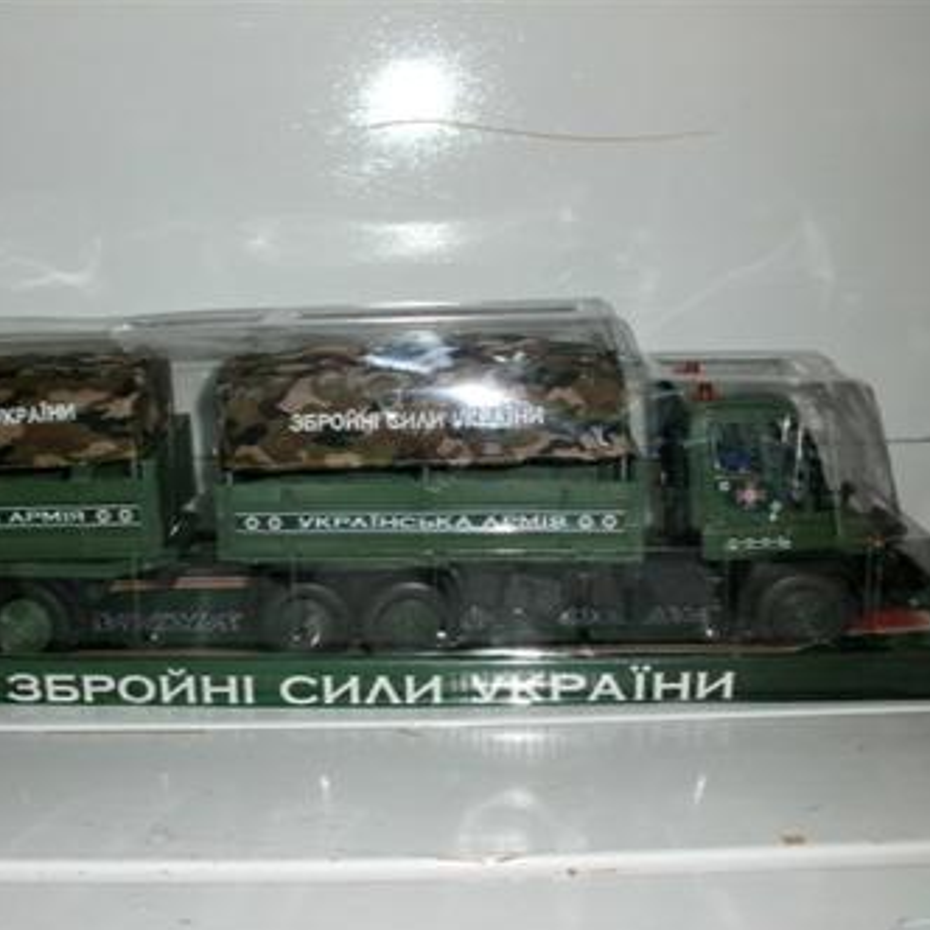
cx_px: 347
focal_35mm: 43
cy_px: 468
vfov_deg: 39.2
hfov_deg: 38.9
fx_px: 1307
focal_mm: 6.3
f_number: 2.9
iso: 100
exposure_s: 1/60
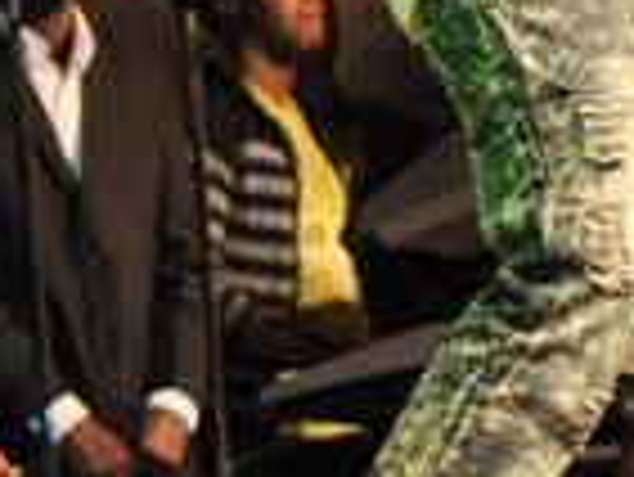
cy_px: -254
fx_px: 8377
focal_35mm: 457
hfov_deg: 4.3
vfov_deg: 3.2
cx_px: 621
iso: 1000
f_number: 4
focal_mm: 70
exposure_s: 1/320
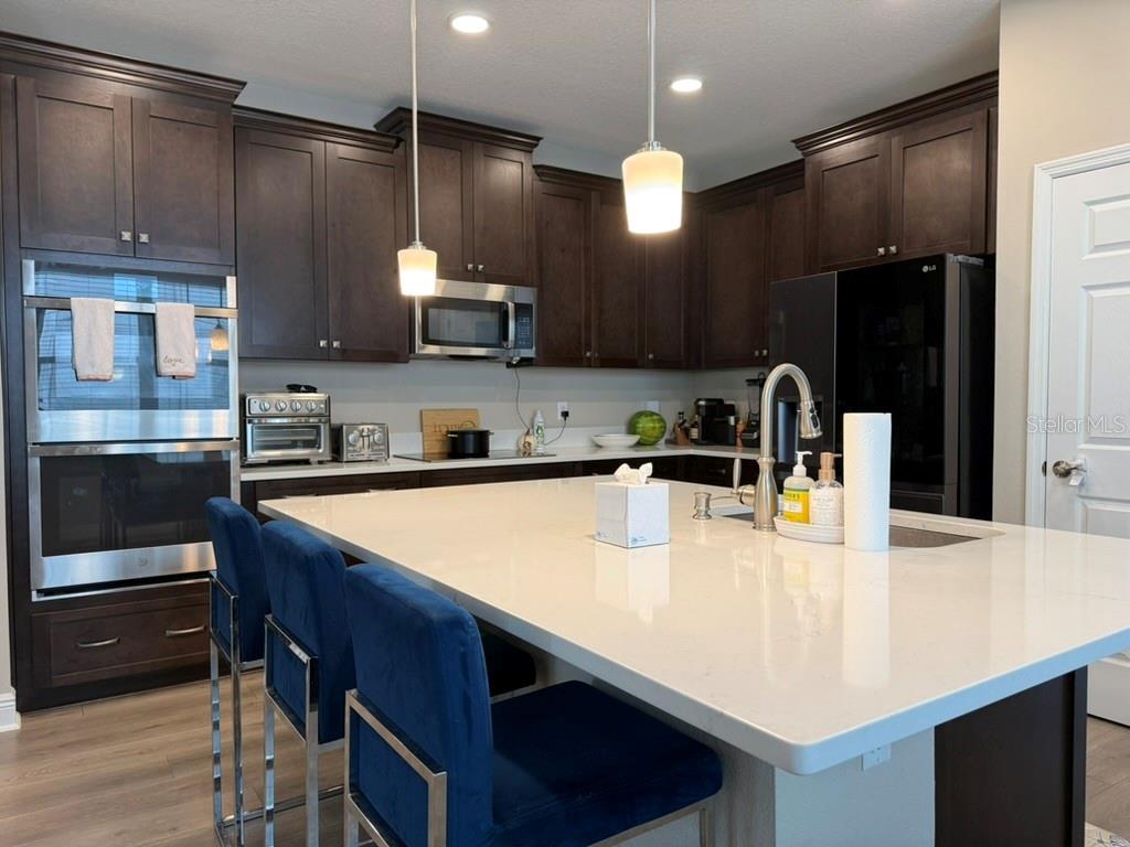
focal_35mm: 24
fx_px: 783
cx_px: 565
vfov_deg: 56.8
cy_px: 424
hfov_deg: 71.6
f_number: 1.78
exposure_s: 1/120
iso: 160
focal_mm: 6.76
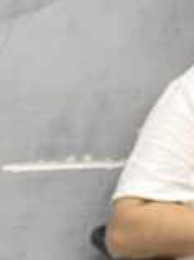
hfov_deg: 7.8
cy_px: 785
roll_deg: -0.6
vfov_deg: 9.4
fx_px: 1236
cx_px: -383
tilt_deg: -38.2
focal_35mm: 165
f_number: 1.6
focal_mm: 5.1
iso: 80
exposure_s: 1/50
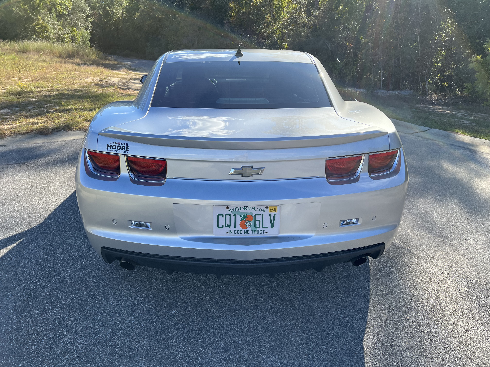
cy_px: 184
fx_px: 368
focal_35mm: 26
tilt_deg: -20.1
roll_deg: -0.2
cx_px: 245
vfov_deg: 53.1
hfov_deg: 67.3
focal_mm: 5.7
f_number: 1.5
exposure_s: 1/1724
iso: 50
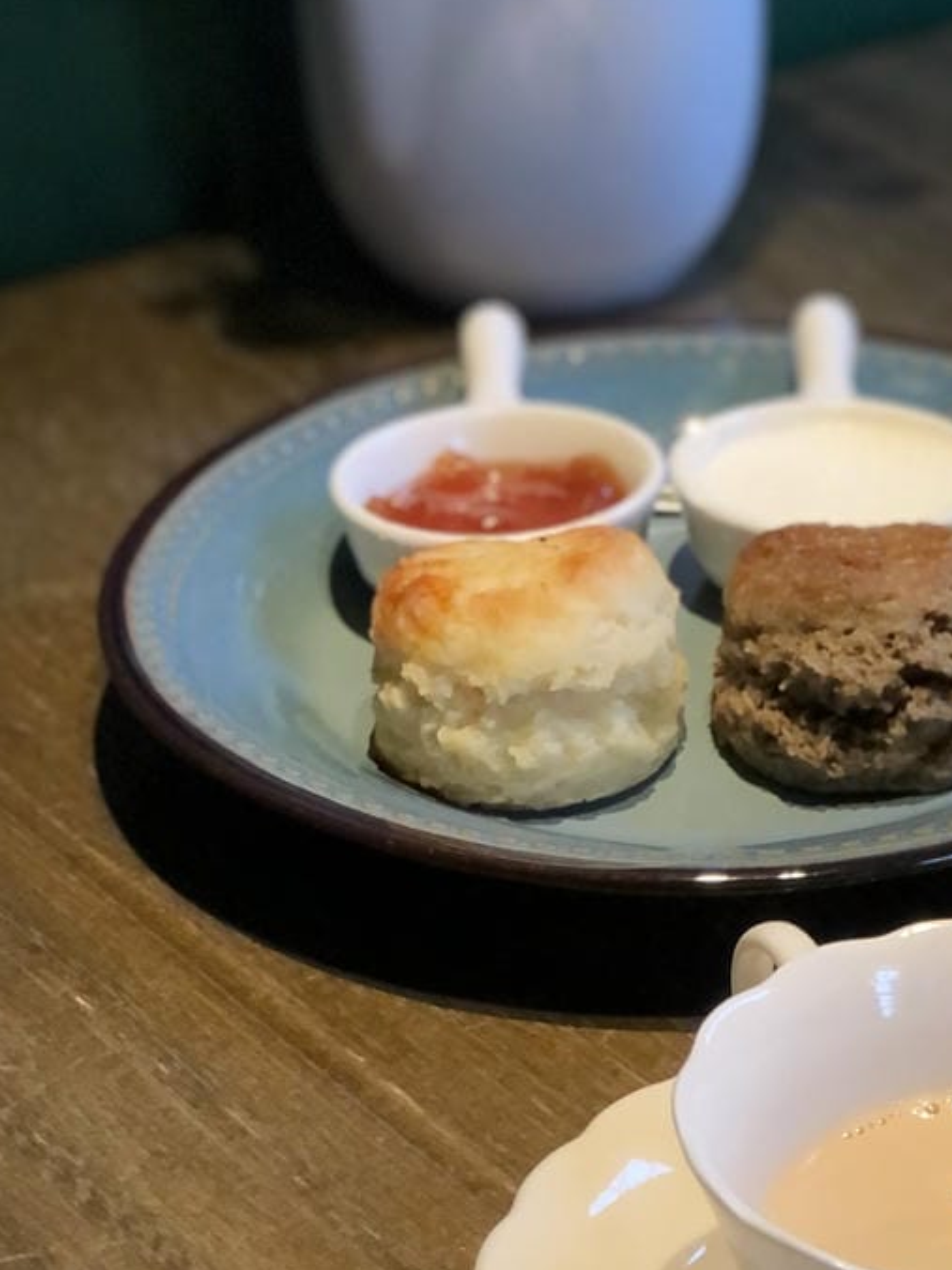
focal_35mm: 135
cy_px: 408
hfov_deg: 10.8
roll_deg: -1.1
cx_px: 1082
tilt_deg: -26.0
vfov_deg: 14.6
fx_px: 4950
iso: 50
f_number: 2.8
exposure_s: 1/30
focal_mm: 6.6
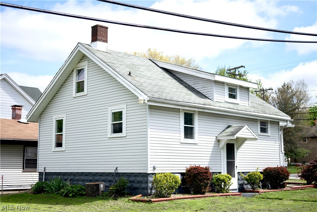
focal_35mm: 50
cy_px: 106
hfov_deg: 39.6
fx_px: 440
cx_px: 158
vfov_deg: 27.0
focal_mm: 50
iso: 50
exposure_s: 1/2000
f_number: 1.8
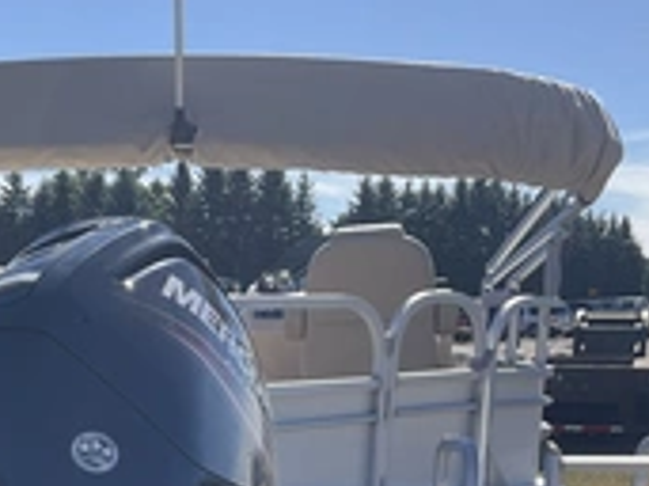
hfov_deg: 28.2
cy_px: 532
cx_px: 163
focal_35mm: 68
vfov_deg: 20.6
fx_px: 1274
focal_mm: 3
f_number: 1.8
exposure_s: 1/1015
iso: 25
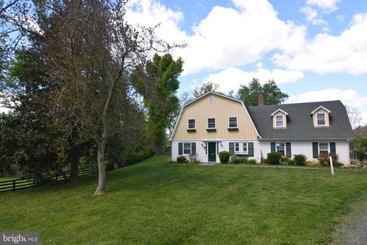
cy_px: 122
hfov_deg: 85.4
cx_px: 184
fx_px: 199
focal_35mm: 20
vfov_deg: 63.2
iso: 100
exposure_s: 1/200
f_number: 6.3
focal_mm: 13
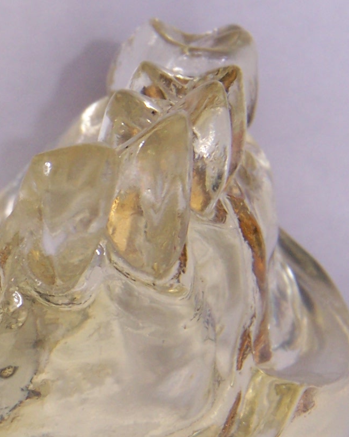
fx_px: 2182
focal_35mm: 169
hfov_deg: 9.0
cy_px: 274
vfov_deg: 11.4
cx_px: -114
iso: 100
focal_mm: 11.5
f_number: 8
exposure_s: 1/80
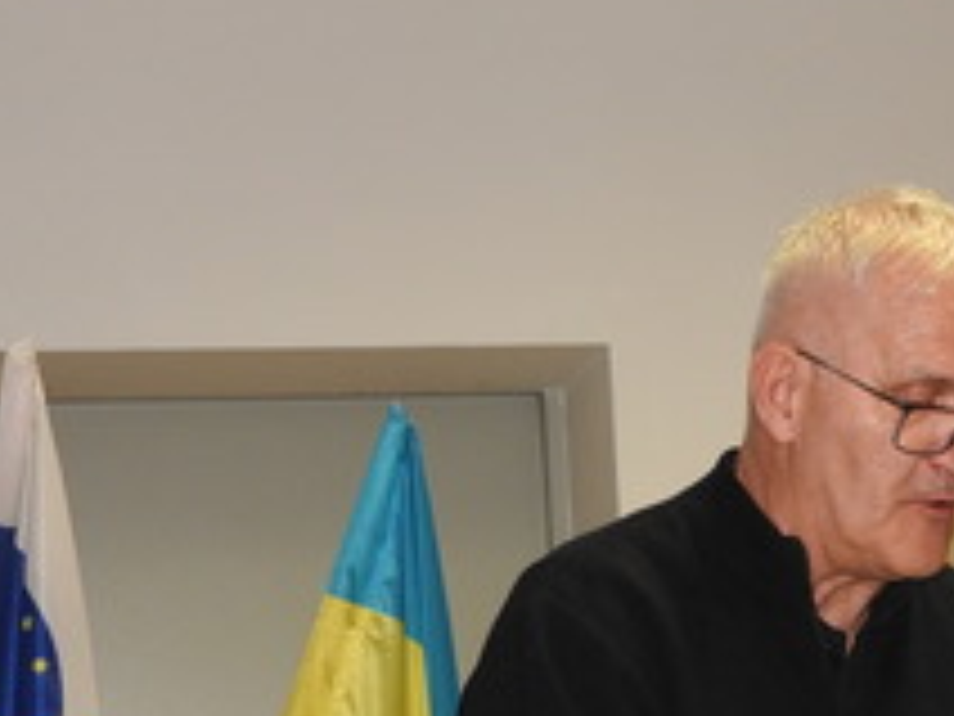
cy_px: 590
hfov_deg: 18.4
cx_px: 698
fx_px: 2921
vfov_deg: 13.9
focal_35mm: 106
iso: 200
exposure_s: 1/30
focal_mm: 9
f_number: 4
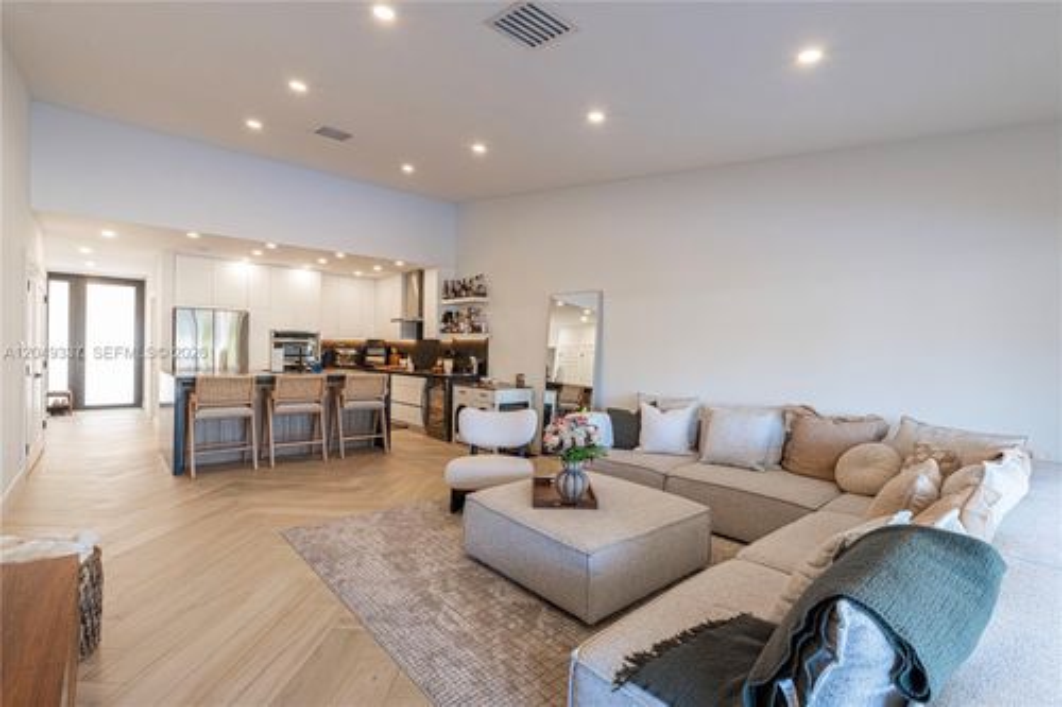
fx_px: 487
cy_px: 354
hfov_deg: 95.0
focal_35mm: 16
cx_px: 531
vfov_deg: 72.0
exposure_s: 1/5
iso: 400
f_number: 7.1
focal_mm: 11
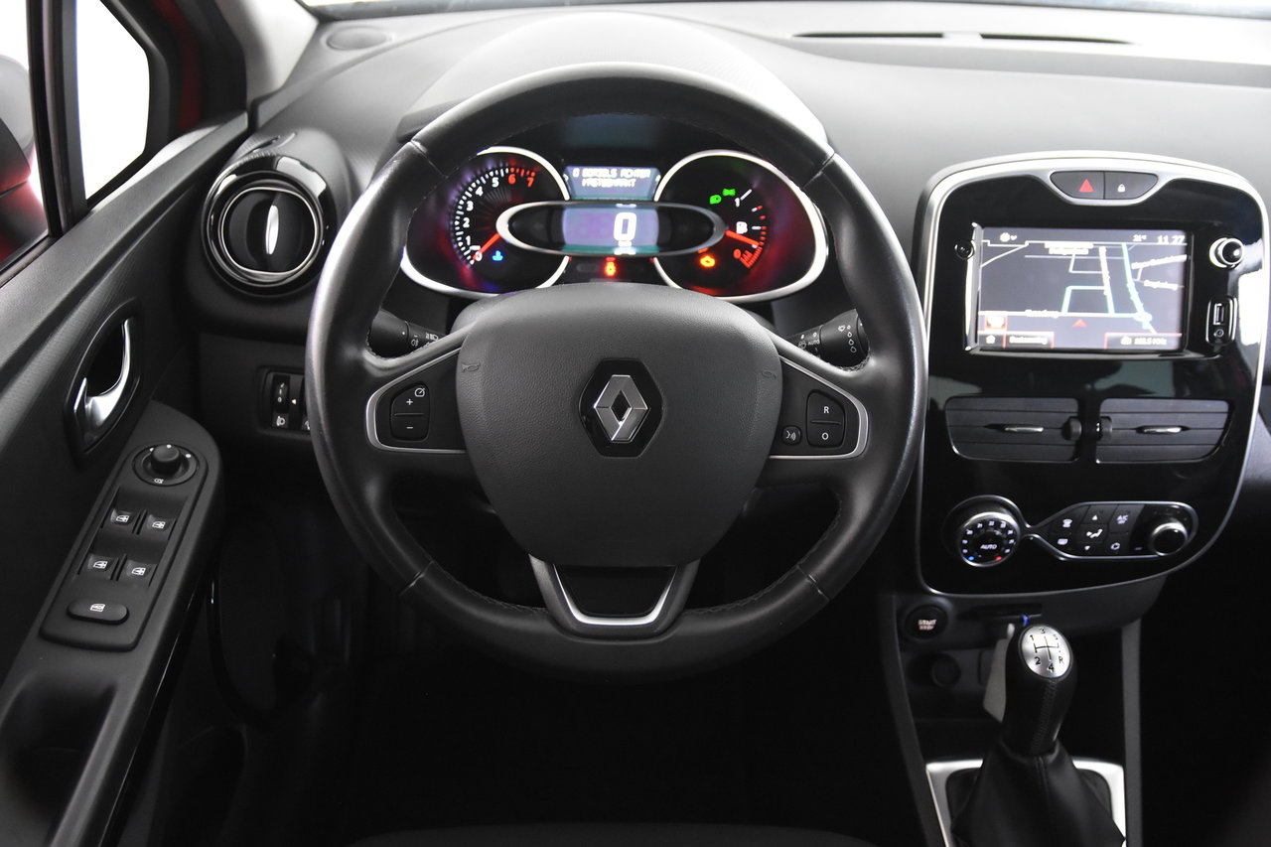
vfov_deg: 36.9
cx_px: 636
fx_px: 1271
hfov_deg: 53.1
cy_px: 424
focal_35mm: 36
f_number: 3
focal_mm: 24
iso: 3600
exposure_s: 1/40
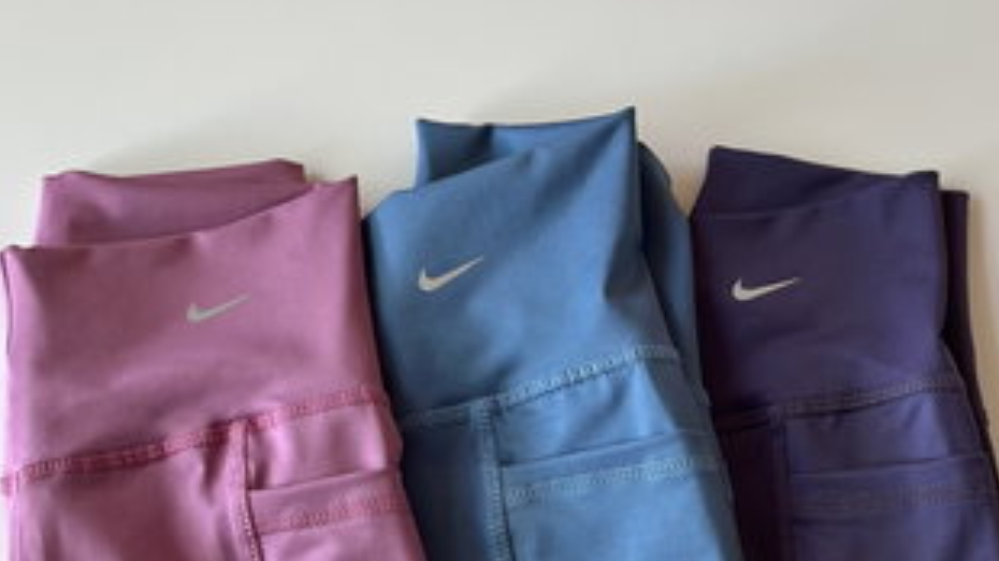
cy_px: 646
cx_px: 535
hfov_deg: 23.7
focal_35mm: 90
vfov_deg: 13.1
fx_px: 2383
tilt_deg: -72.7
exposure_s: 1/103
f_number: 1.78
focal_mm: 6.86
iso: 125
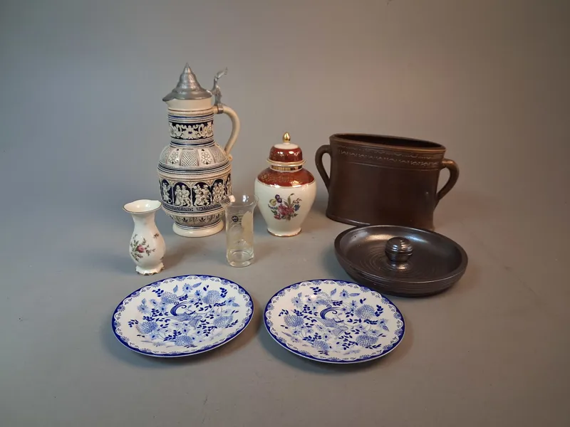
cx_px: 285
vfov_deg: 51.4
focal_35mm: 27
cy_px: 214
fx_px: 445
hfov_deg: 65.3
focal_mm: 4
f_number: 1.8
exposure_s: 1/50
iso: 250
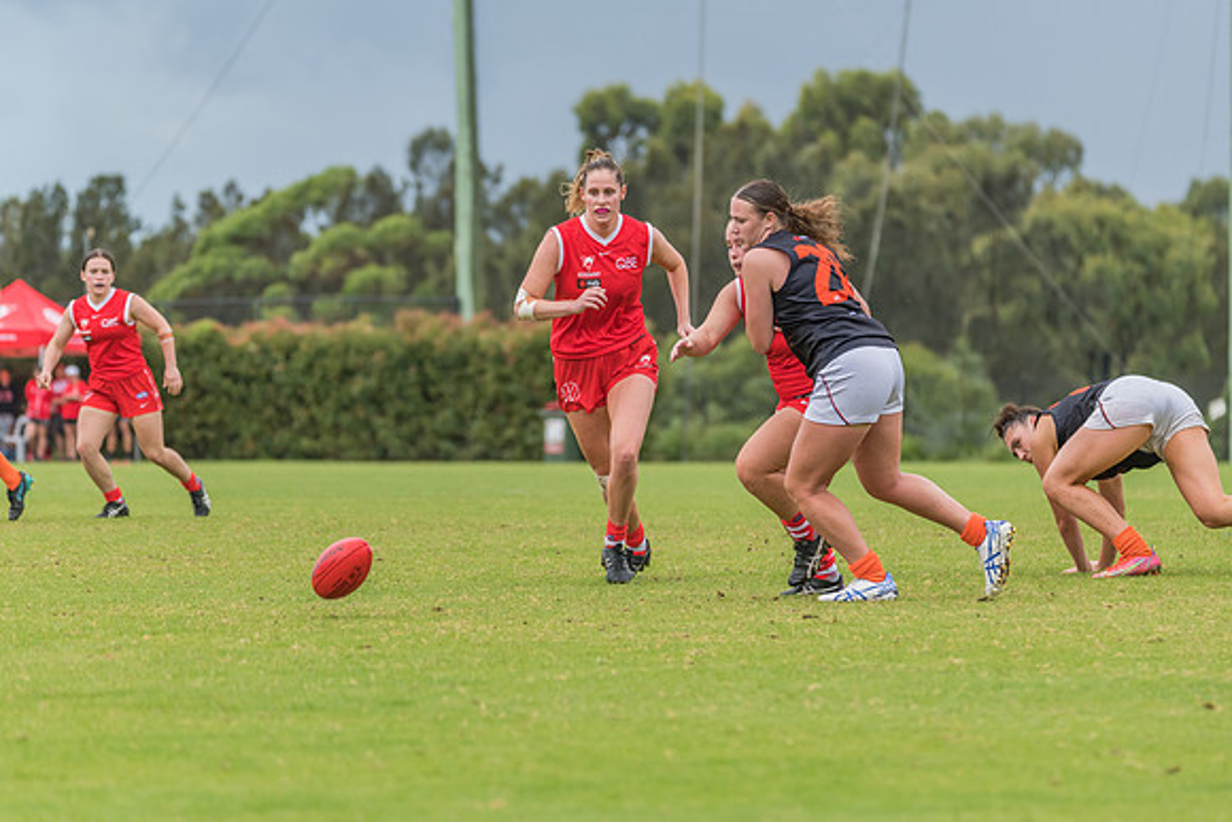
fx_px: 8899
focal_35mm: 260
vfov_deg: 5.3
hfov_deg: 7.9
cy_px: 411
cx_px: 616
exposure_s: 1/1250
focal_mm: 260
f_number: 5.6
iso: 560
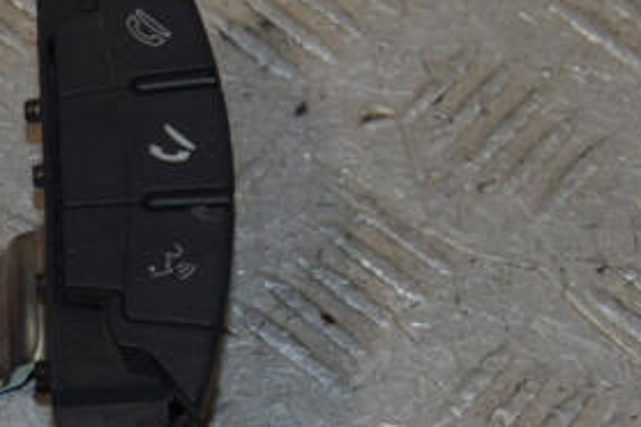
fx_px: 3577
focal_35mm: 201
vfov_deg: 6.8
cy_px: 212
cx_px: 90
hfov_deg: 10.2
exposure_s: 1/200
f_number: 10
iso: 800
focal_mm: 62
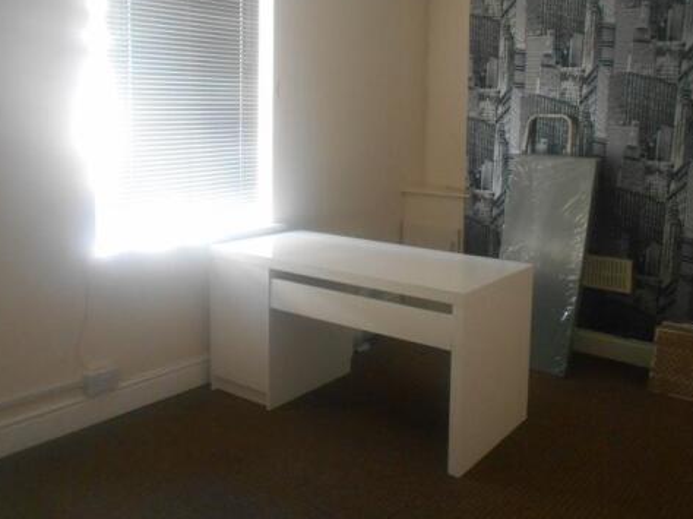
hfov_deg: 56.6
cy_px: 207
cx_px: 393
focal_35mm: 32
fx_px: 640
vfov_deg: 43.9
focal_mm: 4.6
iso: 400
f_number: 3.2
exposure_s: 1/25
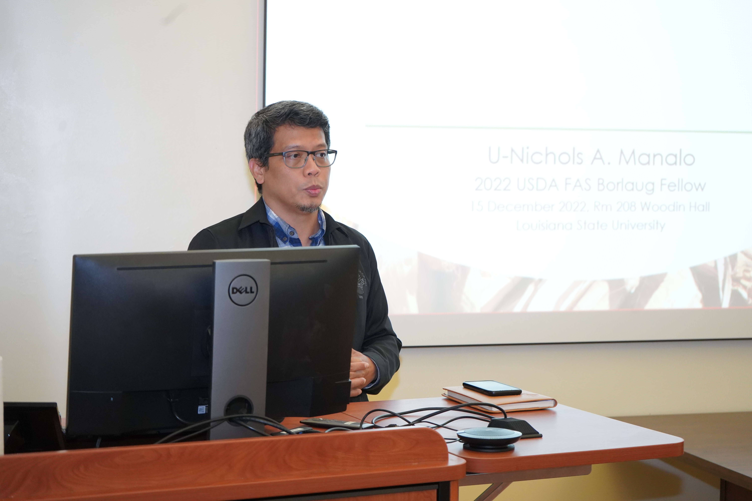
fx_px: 1462
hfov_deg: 28.8
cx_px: 376
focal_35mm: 70
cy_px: 250
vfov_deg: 19.5
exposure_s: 1/160
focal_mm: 70
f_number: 5.6
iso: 5000
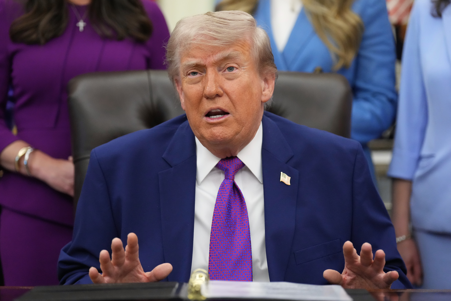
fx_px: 1616
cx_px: 226
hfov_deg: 15.9
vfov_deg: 10.6
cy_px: 150
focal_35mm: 129
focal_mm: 129
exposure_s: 1/320
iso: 5000
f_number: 2.8
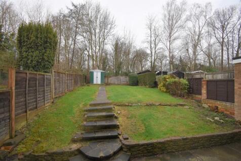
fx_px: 100
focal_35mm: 15
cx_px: 120
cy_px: 80
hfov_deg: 100.4
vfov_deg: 77.3
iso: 160
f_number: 5
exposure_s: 1/200
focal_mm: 10
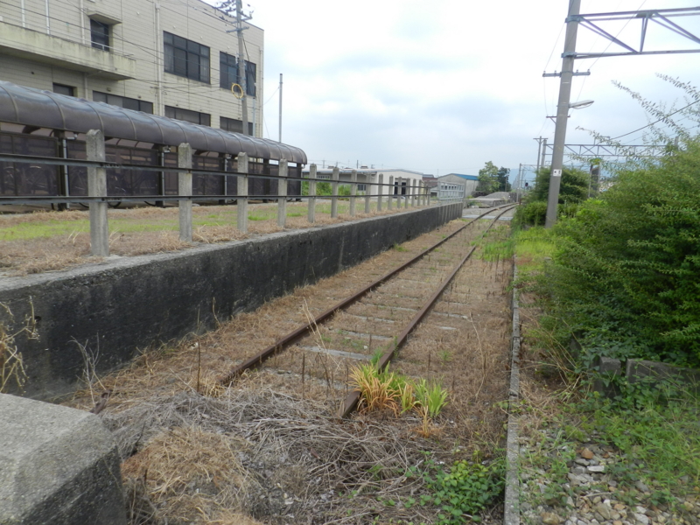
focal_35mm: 23
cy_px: 262
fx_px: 465
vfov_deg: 58.9
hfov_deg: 73.9
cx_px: 350
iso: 160
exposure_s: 1/640
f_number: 4
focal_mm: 4
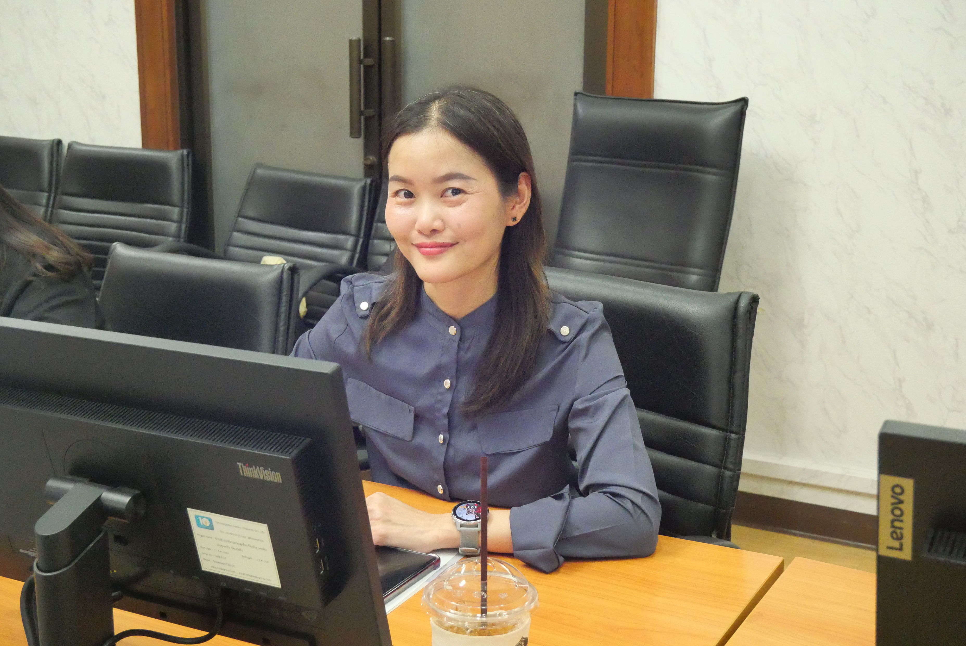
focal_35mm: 45
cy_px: 323
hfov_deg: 43.6
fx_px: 1208
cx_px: 483
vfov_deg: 29.9
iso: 6400
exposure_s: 1/80
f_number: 5.6
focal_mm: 22
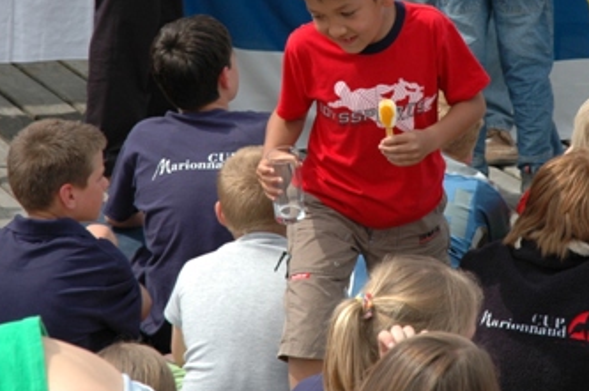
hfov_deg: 10.2
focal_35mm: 202
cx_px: 398
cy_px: 58
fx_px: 3300
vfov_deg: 6.8
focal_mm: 70
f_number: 9
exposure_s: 1/320
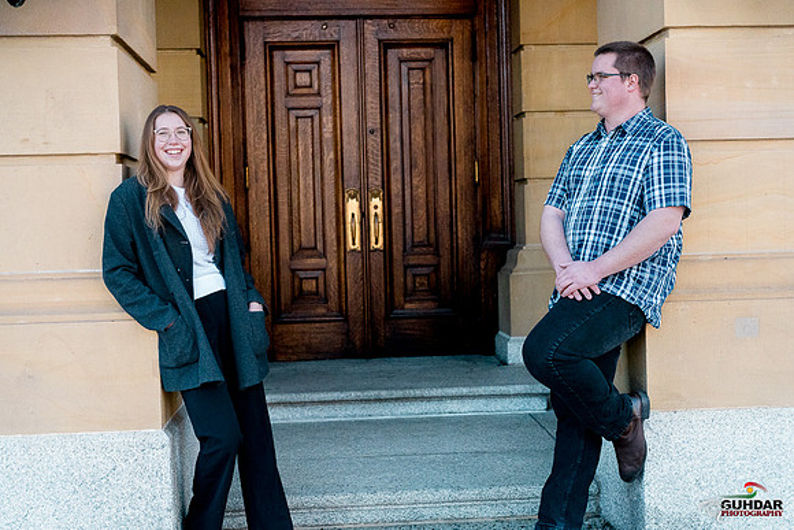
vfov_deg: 25.7
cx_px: 409
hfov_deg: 37.8
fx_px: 1161
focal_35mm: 53
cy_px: 265
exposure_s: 1/8000
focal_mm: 50
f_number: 3.5
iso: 6400
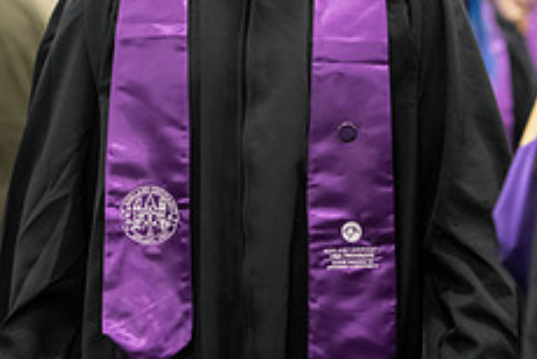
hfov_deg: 8.0
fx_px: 3838
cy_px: -80
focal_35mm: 257
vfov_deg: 5.3
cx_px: 243
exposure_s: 1/200
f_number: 3.2
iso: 3200
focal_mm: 102
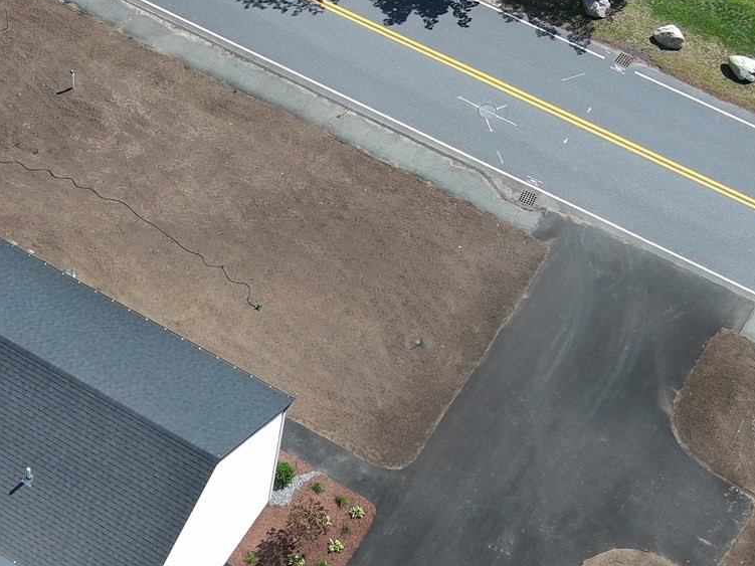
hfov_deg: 25.1
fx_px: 1657
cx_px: 127
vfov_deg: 19.1
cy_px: 481
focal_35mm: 76
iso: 800
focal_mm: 10.57
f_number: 2.8
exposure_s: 1/7194
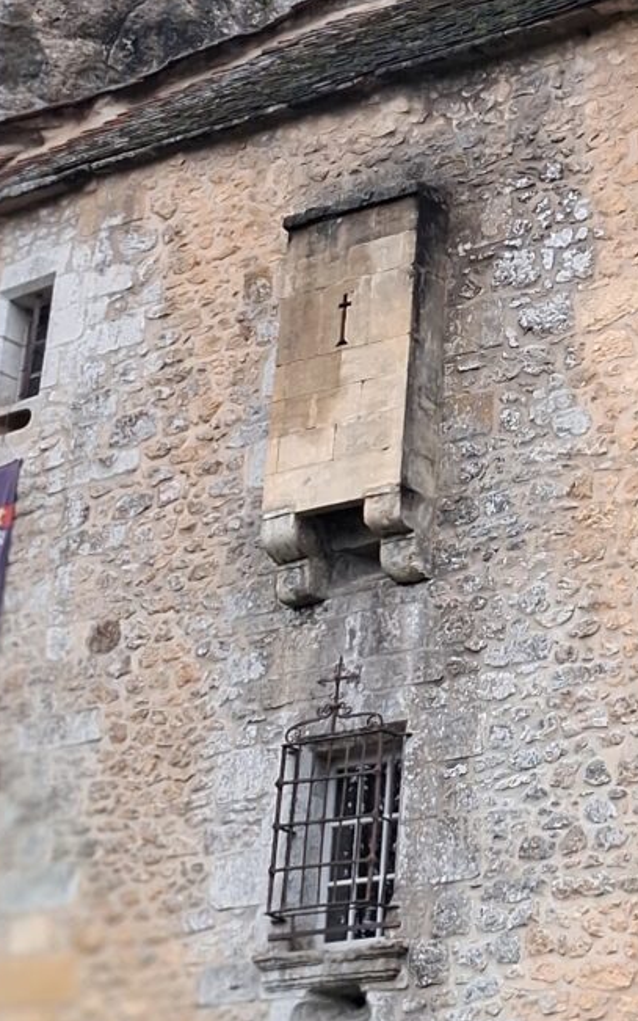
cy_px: 260
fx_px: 2503
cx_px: 582
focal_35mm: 90
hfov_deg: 14.4
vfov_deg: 22.8
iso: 64
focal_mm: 4
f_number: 1.8
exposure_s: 1/100
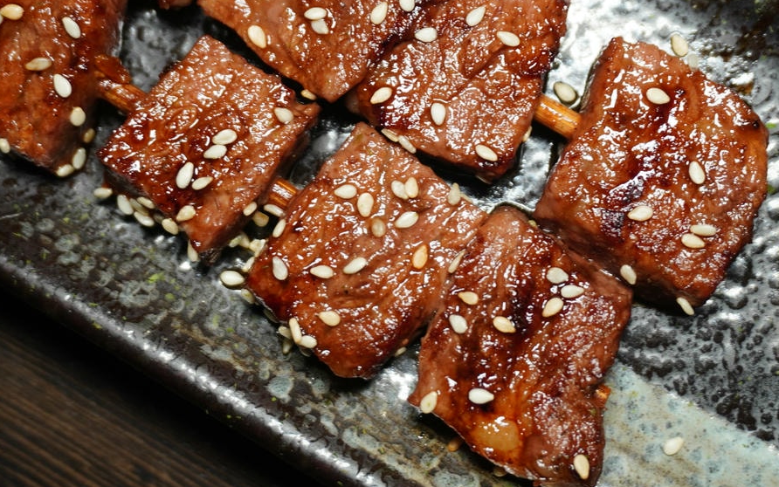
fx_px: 1352
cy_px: 175
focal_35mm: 64
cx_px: 430
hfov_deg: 32.1
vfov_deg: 20.4
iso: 500
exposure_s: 1/50
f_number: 5
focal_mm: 31
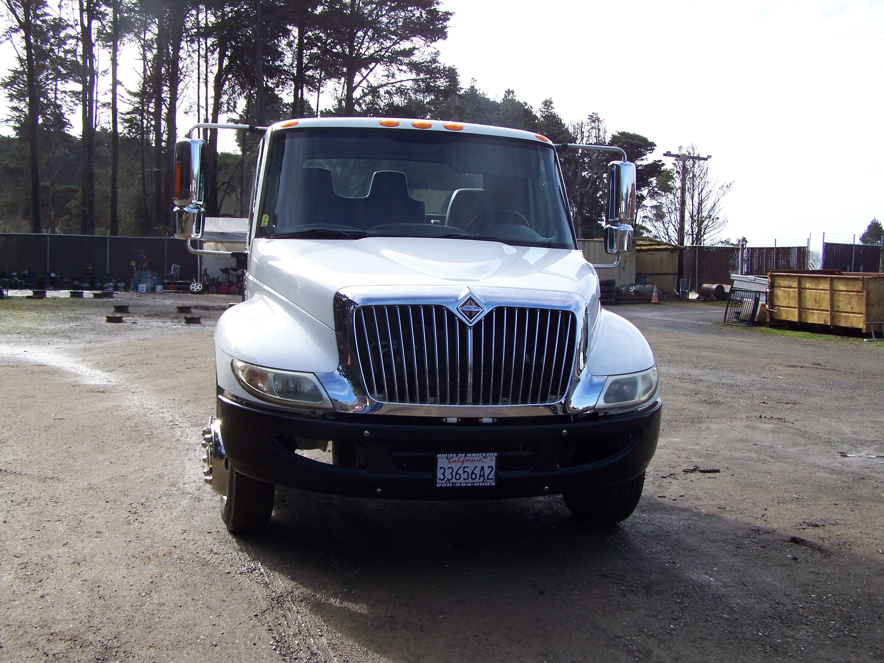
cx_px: 442
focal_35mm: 38
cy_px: 332
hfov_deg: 49.0
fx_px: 970
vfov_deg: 37.7
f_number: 4
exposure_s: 1/320
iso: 64
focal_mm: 6.3
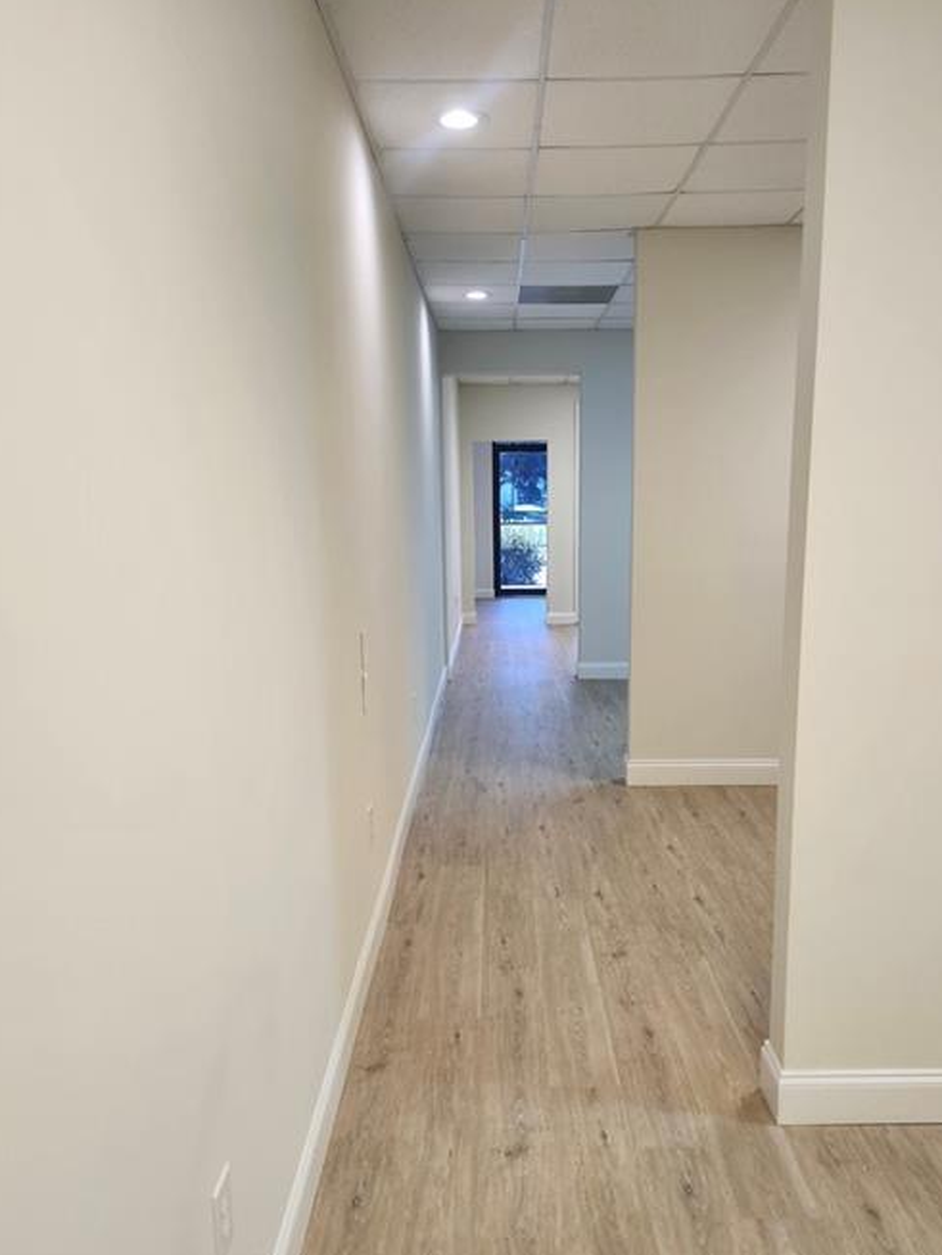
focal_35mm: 27
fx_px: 979
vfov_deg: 65.2
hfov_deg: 51.3
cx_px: 508
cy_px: 685
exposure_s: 1/120
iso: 160
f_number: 1.8
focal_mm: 5.54
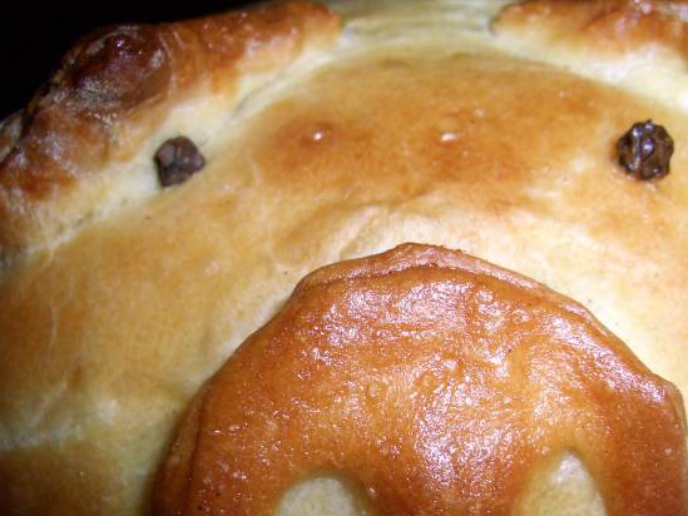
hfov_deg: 37.1
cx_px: 454
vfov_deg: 28.4
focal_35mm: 51
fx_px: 1014
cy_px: 334
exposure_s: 1/60
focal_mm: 5.8
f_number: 4.3
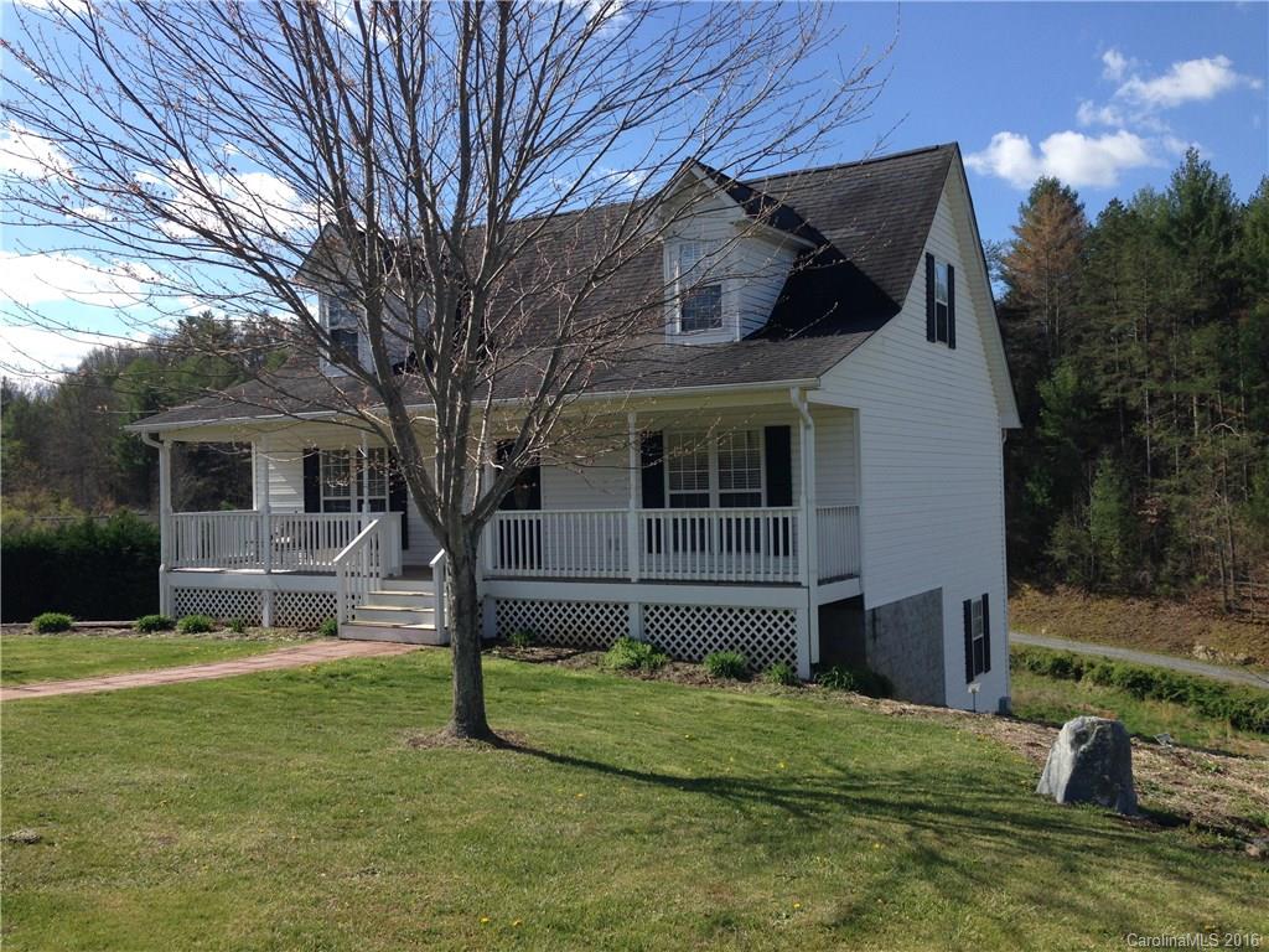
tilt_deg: +0.0
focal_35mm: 33
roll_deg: +0.0
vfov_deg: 42.9
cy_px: 476
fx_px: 1210
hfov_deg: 55.4
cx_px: 634
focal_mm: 4.12
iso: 50
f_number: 2.4
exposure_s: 1/1261
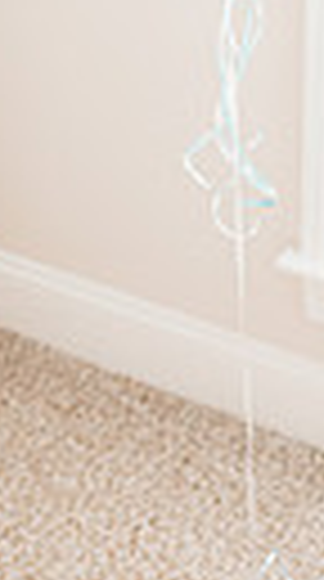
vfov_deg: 21.2
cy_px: -238
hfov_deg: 13.6
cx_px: 284
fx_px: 1352
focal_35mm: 88
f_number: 2.2
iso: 800
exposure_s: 1/160
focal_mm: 24
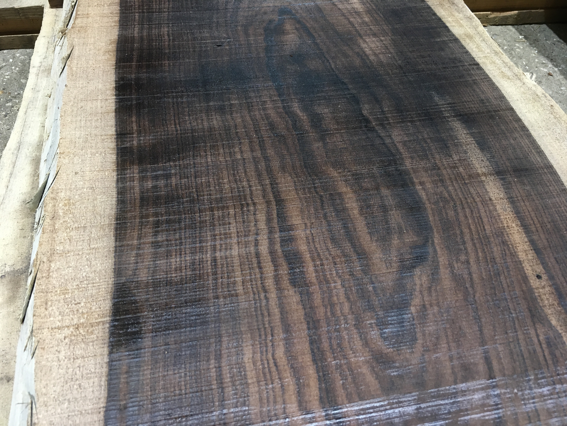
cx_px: 284
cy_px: 213
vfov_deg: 48.2
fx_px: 475
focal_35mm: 29
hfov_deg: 61.7
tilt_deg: -51.5
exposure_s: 1/33
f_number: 2.2
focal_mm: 4.15
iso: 100
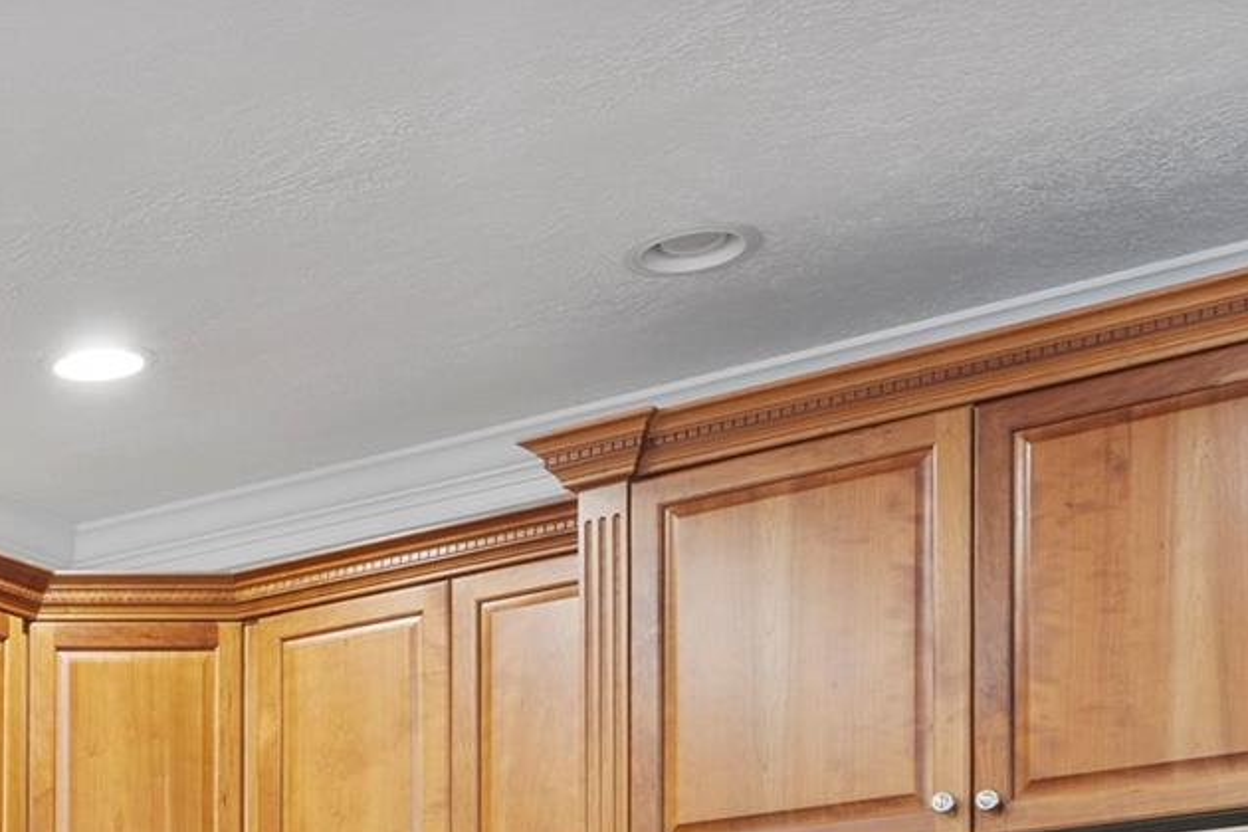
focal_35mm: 78
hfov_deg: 22.4
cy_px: 1318
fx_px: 2704
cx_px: -493
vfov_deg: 15.8
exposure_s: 1/1.67
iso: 160
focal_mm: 24
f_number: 10
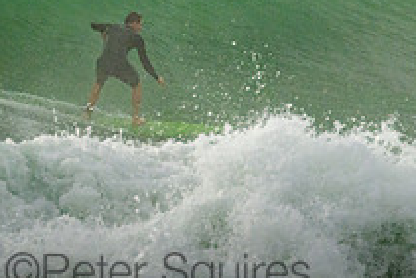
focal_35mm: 2201
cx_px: 158
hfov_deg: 0.9
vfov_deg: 0.6
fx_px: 25450
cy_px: -56
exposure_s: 1/2500
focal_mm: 800
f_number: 11
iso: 1600
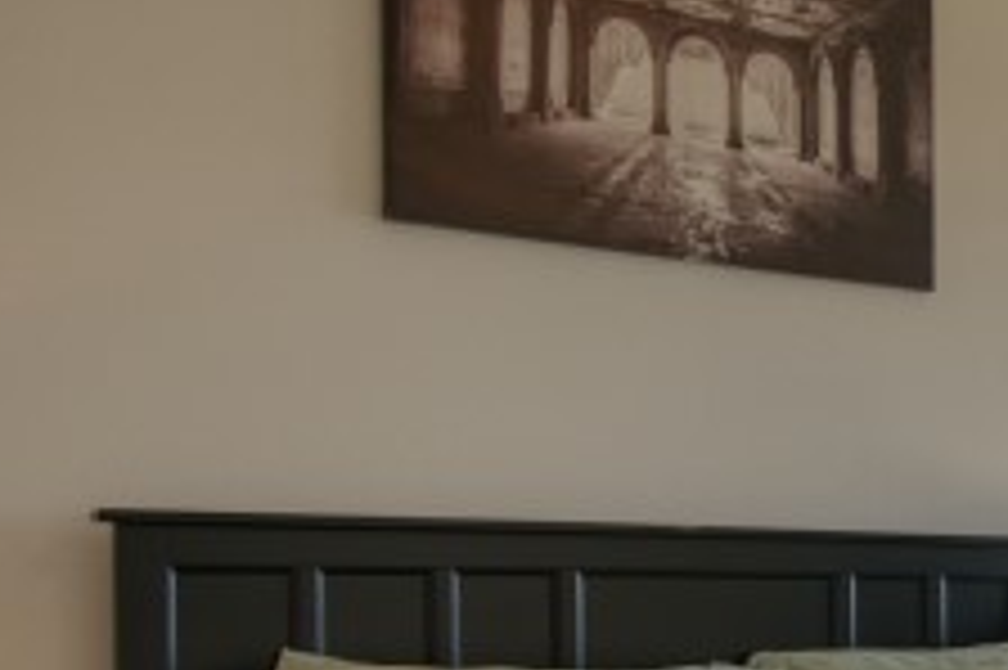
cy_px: 625
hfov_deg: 24.5
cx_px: 1512
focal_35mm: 64
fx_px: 1791
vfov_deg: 20.7
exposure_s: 1/250
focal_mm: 14
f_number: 8
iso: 100
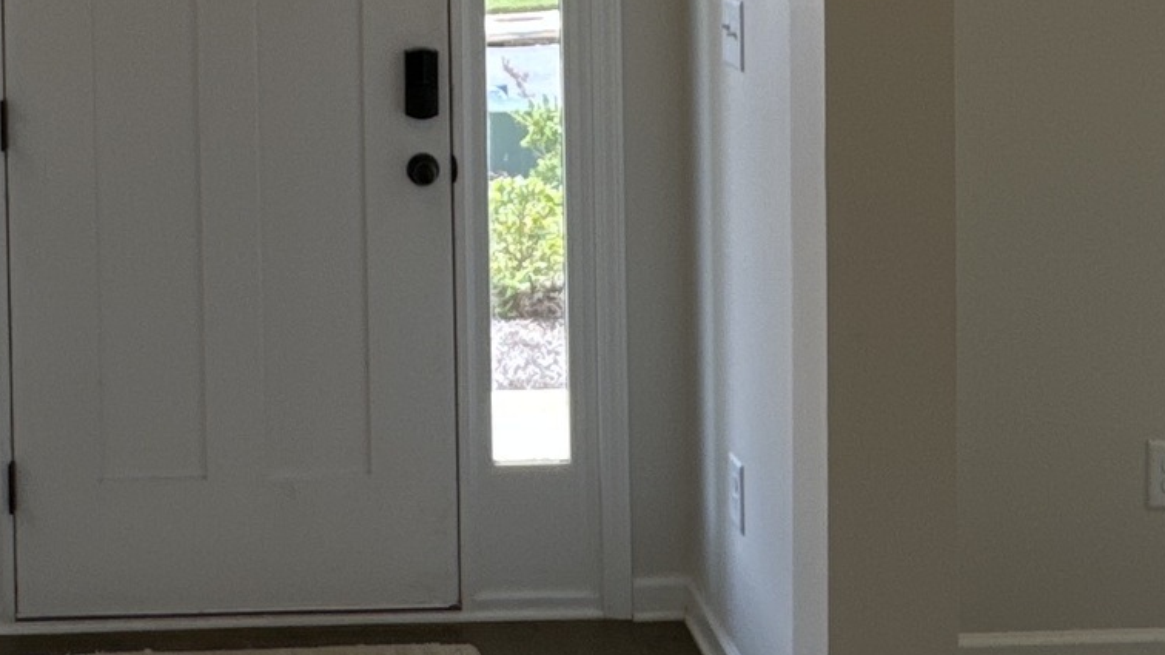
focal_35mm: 62
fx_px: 1915
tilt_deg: -0.9
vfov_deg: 18.3
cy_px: -162
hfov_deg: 33.1
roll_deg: +0.9
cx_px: 274
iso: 64
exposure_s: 1/120
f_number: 2.2
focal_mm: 2.22
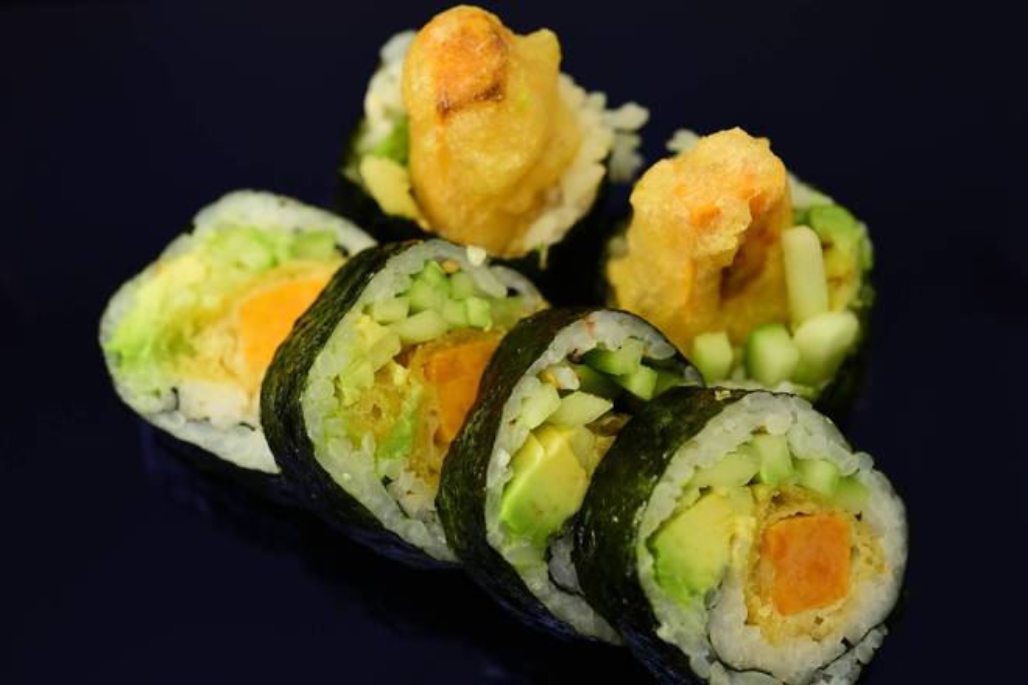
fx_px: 1713
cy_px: 342
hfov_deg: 33.4
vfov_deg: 22.6
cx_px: 514
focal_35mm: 60
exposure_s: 1/60
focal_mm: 60
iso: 720
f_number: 7.1
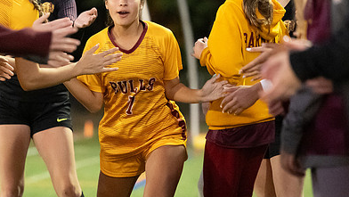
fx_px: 2926
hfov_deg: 6.8
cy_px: 119
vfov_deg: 3.9
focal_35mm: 316
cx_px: 98
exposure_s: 1/640
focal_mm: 130
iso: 16000
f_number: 2.8
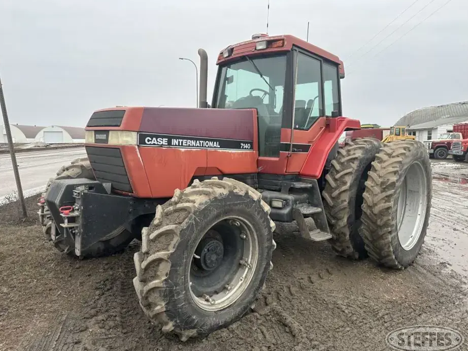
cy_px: 177
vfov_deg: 54.9
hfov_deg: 69.4
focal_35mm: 25
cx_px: 231
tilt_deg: -8.6
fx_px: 338
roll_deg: -1.5
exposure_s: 1/294
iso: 80
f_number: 1.78
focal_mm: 6.86
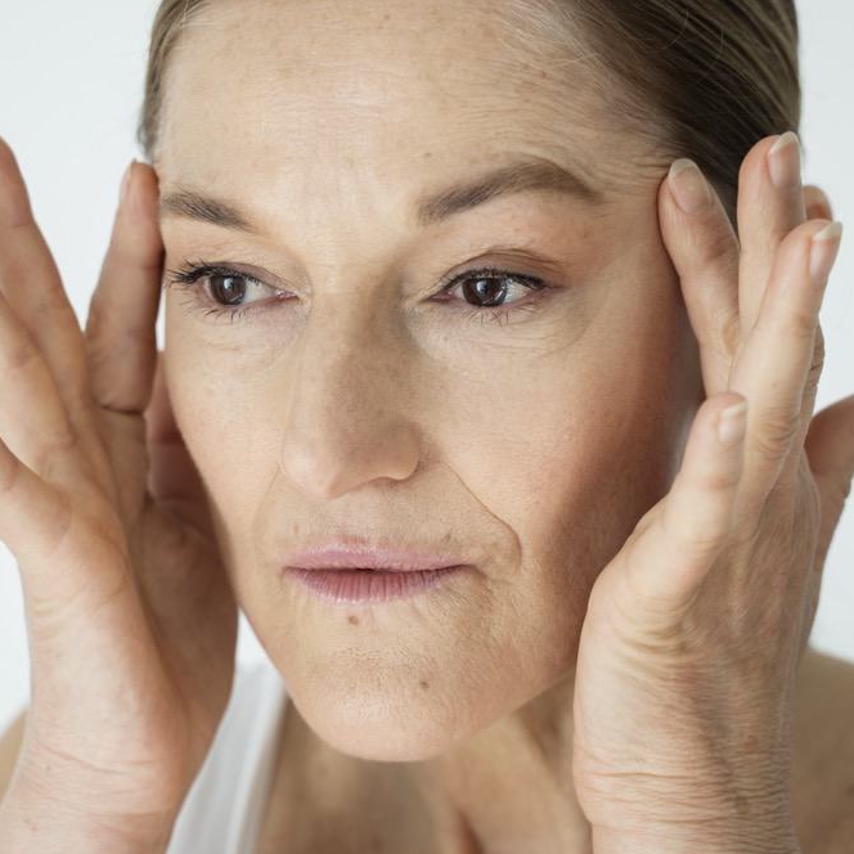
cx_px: 414
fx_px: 2680
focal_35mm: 96
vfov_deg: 18.1
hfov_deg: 18.1
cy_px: 428
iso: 320
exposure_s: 1/160
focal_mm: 75
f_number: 5.6
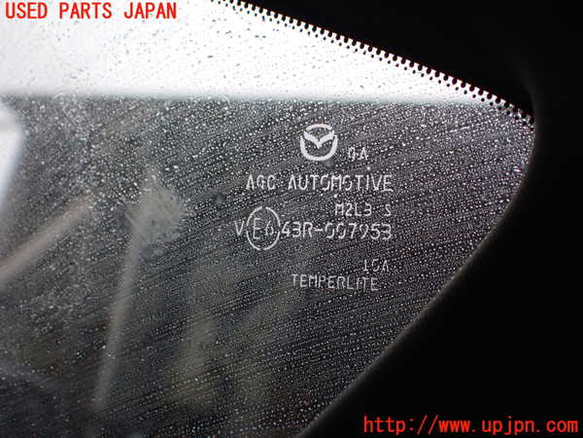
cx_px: 292
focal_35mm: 100
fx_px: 1684
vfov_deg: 14.8
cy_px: 219
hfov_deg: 19.6
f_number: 4.9
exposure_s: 1/320
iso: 800
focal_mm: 18
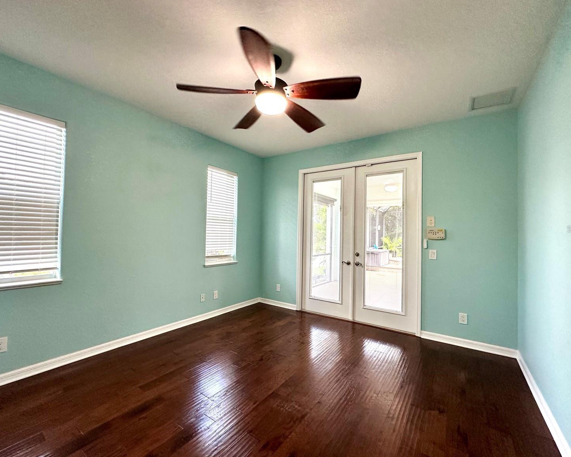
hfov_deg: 96.8
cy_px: 229
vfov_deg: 84.0
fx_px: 253
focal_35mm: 15
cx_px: 291
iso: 250
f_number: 2.2
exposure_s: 1/120
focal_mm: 2.22
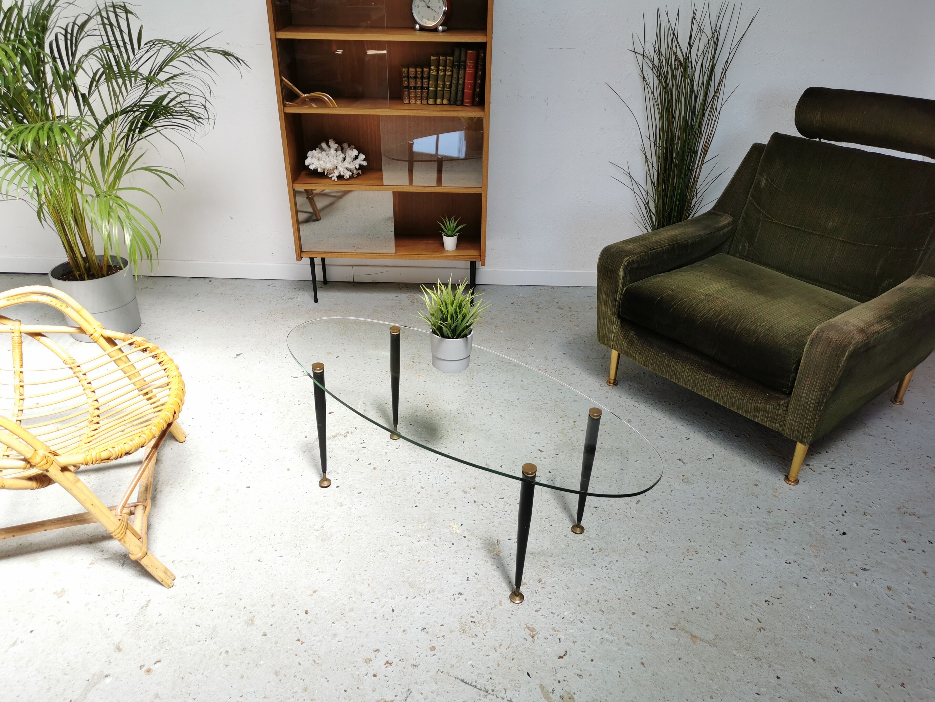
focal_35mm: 27
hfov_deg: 65.3
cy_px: 351
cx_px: 468
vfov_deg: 51.4
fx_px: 729
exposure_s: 1/232
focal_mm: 5.58
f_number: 1.8
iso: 50
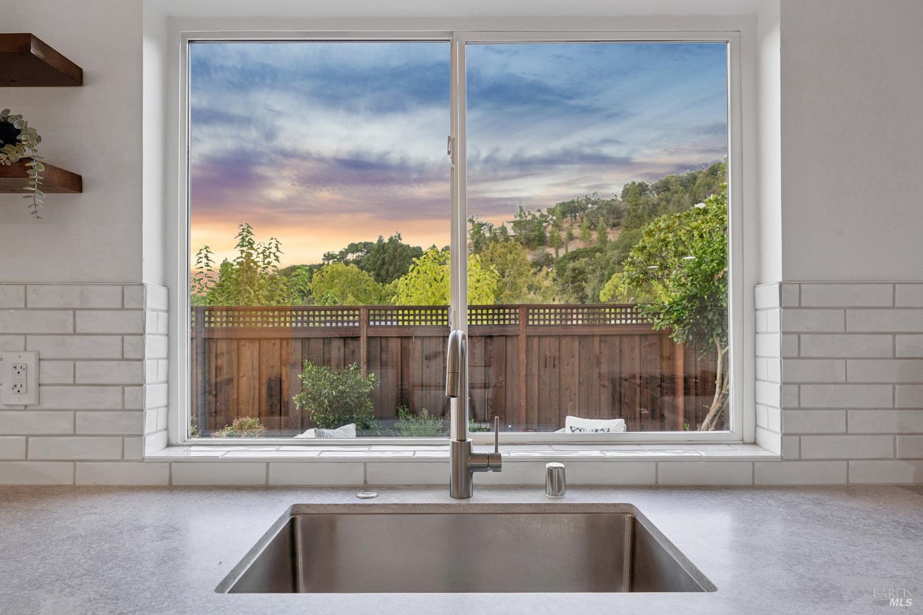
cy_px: 308
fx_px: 590
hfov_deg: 76.1
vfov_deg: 55.1
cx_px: 462
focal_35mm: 23
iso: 200
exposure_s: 1/8
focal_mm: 23
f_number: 9.5
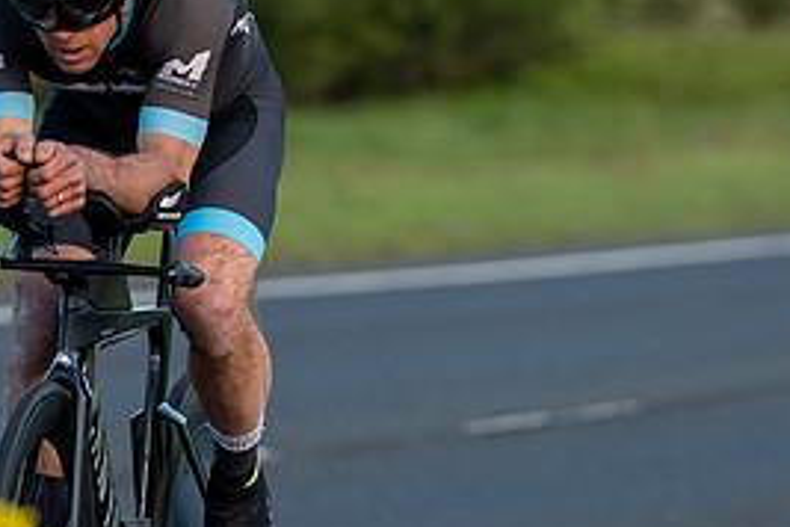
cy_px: 51
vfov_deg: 2.3
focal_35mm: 606
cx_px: 174
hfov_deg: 3.4
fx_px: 13297
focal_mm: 200
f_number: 4
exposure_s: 1/1000
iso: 640
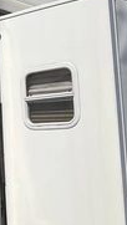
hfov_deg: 15.8
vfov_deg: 30.1
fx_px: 418
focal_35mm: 70
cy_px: 96
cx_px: -65
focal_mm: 3
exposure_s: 1/4785
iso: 25
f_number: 1.8
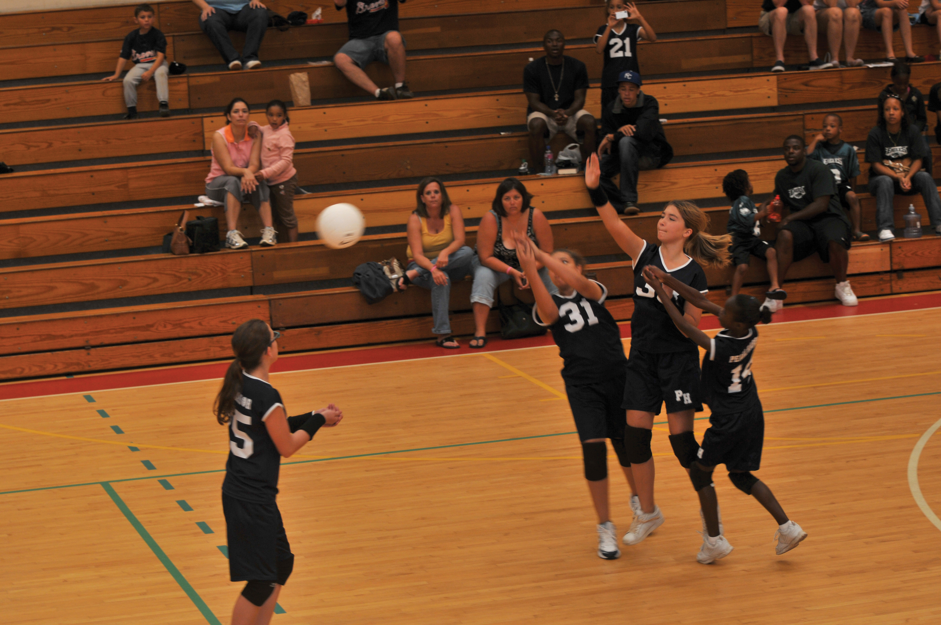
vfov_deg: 13.0
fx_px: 2741
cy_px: 312
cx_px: 470
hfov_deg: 19.5
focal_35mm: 105
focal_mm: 70
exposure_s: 1/125
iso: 250
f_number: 4.5
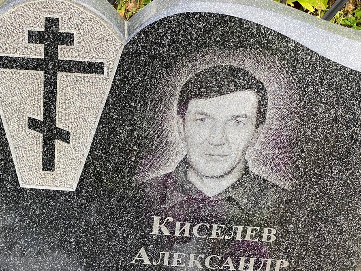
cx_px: 72
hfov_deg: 22.9
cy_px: 212
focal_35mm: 84
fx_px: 876
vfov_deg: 17.5
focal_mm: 6
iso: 20
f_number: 2
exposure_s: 1/335
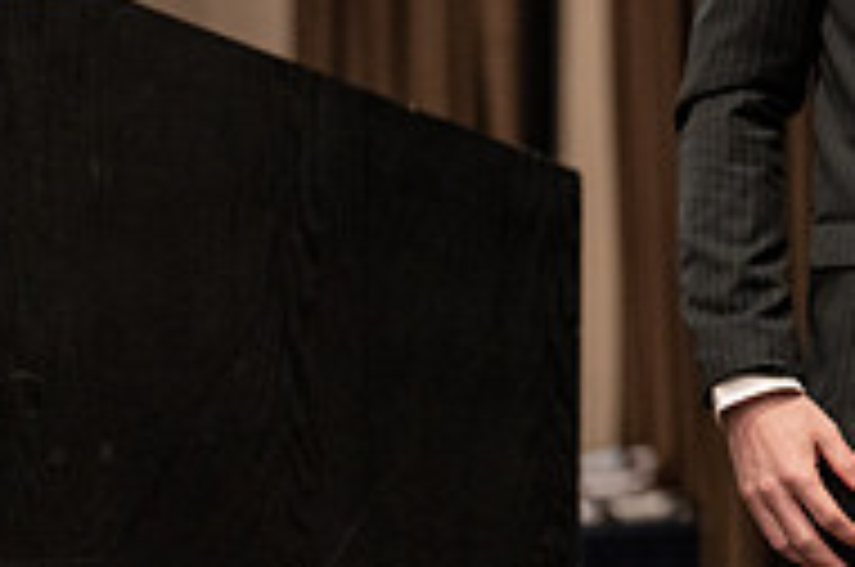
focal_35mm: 153
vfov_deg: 8.9
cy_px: -7
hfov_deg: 12.8
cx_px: 1242
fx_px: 3628
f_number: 1.2
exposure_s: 1/320
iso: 1600
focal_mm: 50
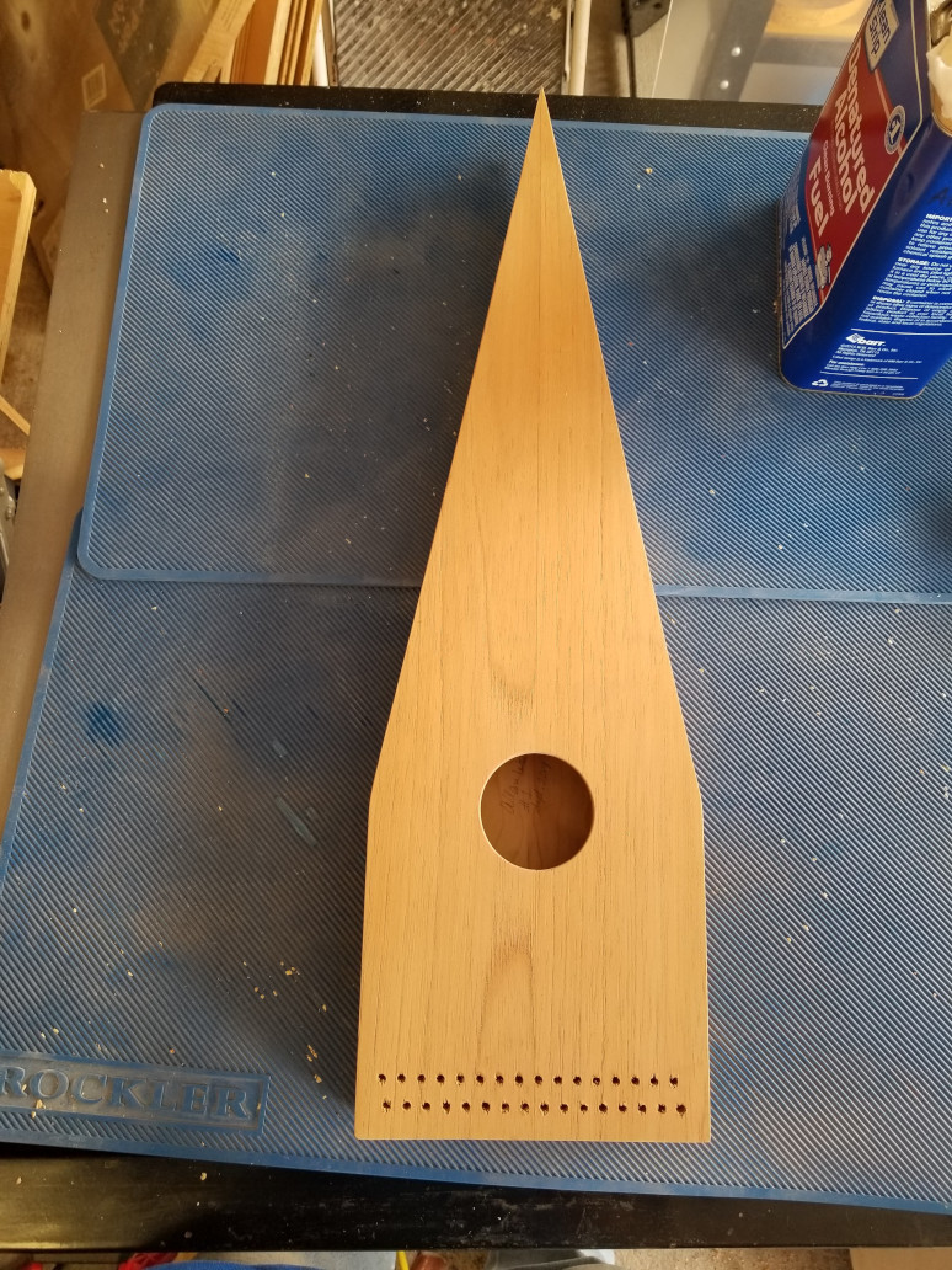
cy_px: 635
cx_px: 476
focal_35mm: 26
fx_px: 953
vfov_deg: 67.3
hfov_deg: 53.1
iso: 80
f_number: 1.7
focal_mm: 4.25
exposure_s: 1/60
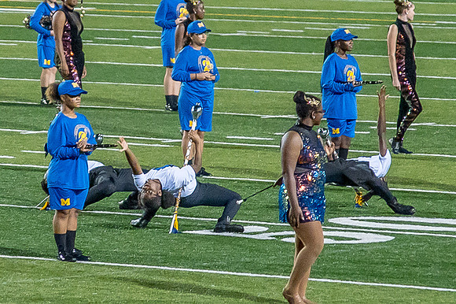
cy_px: 129
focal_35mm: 480
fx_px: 6077
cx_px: 87
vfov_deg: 2.9
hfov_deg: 4.3
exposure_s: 1/200
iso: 2000
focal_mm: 120
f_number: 4
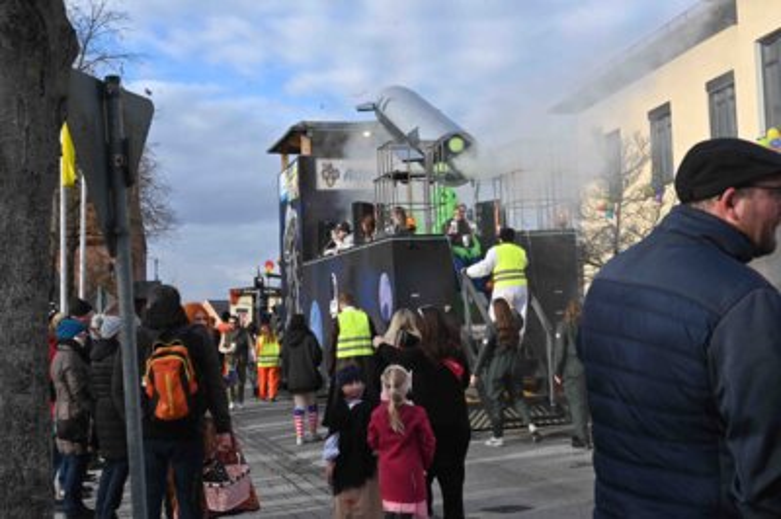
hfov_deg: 42.8
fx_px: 997
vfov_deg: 29.2
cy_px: 260
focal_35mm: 46
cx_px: 390
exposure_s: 1/1000
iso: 2500
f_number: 16
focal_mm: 46
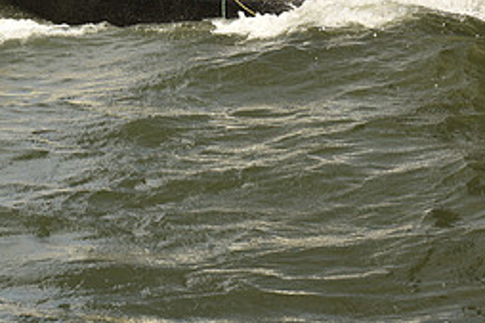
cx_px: 40
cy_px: -5
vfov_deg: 8.5
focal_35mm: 160
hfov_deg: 12.7
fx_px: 2154
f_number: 9
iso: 250
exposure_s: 1/800
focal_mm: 70
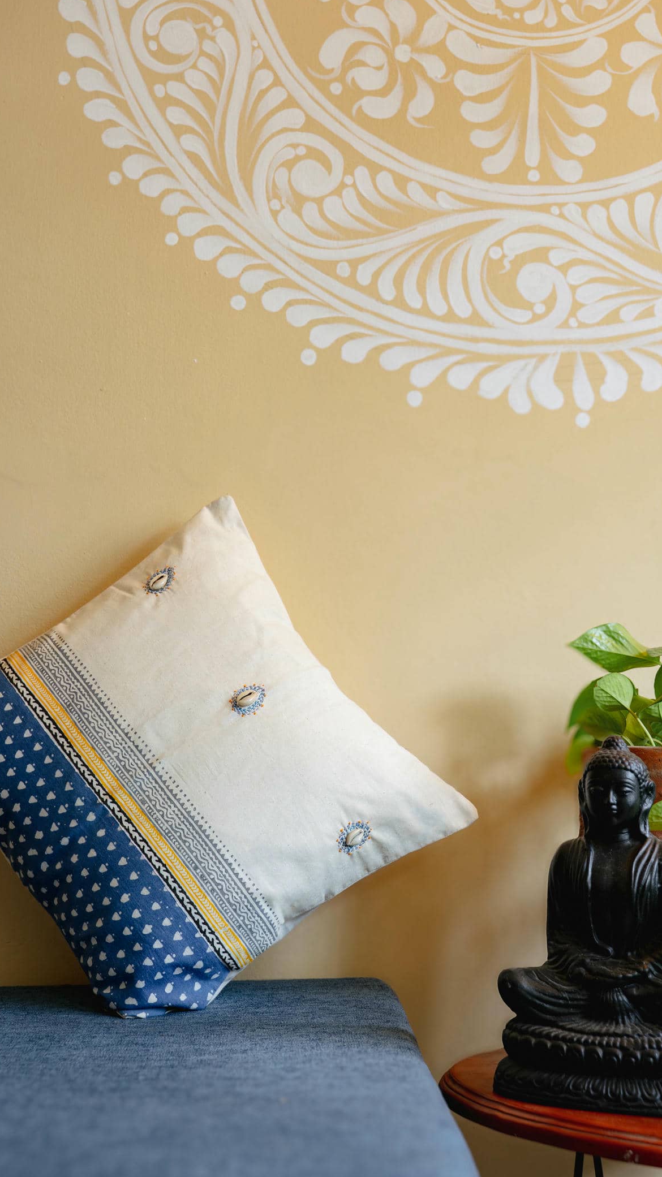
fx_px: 1165
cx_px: 271
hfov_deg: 31.6
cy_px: 587
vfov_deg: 53.6
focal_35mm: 37
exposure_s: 1/50
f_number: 4
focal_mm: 35.3
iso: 500
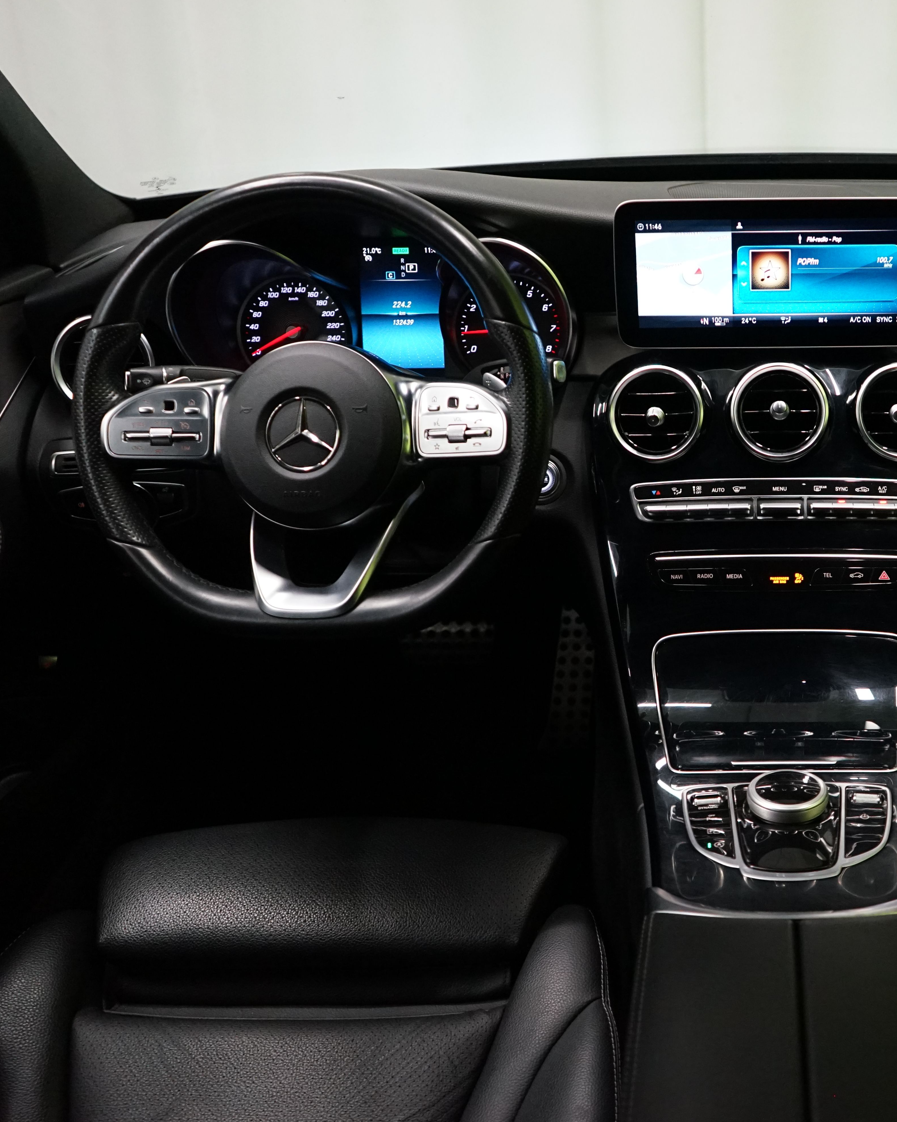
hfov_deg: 35.7
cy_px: 562
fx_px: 1328
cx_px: 757
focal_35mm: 40
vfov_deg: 45.8
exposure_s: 1/160
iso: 3200
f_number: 3.5
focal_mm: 28
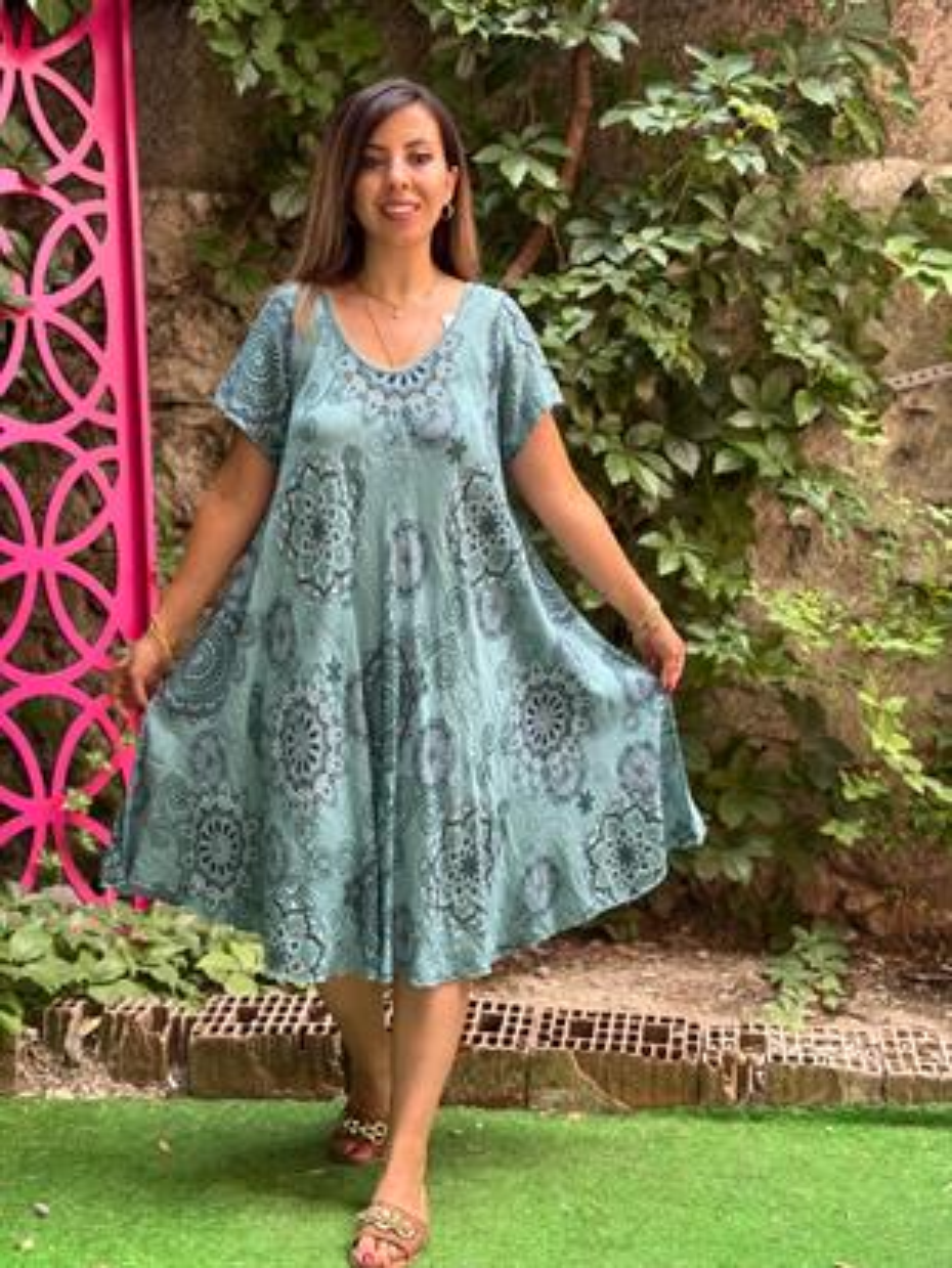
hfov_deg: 30.3
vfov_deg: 39.6
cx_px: 476
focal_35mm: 48
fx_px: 1759
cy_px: 634
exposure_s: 1/176
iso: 64
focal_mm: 6.76
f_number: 1.78
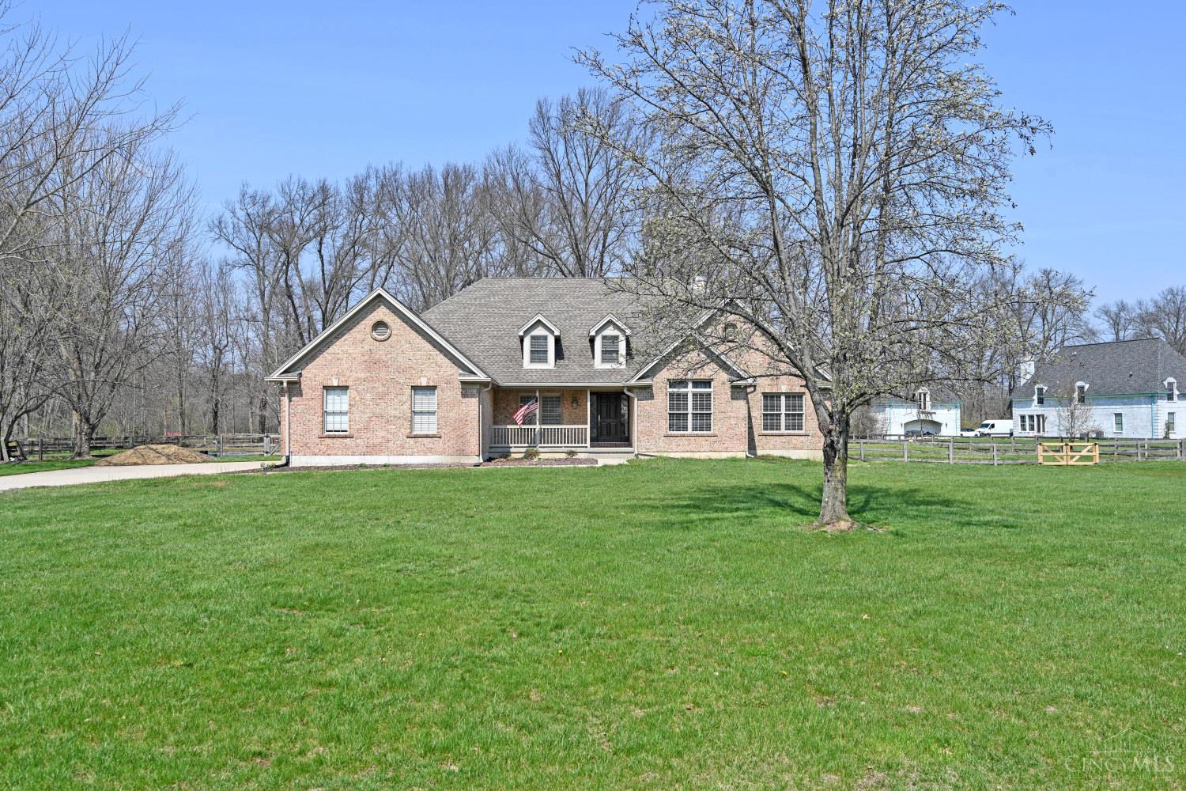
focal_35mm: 30
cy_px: 396
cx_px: 593
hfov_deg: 61.9
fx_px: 988
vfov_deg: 43.6
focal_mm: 30
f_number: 7.1
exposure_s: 1/400
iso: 100
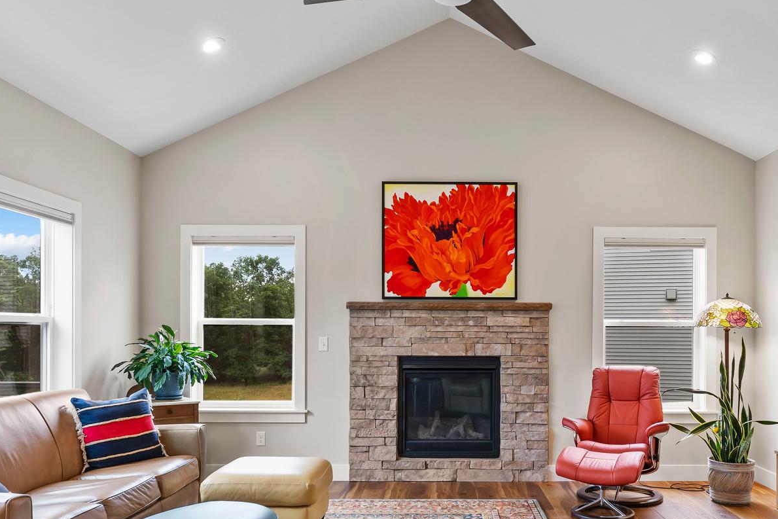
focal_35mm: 31
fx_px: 670
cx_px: 459
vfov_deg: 42.2
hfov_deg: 59.9
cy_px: 309
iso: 500
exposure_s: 1/8
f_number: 8
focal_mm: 18
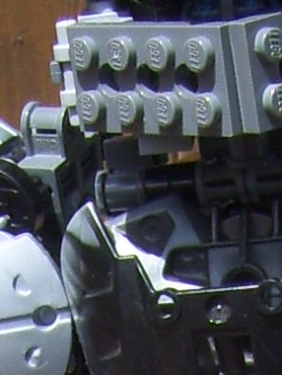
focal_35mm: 270
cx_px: 179
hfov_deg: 5.5
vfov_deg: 6.7
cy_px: 1074
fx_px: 2926
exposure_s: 1/640
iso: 80
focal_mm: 6
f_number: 4.8
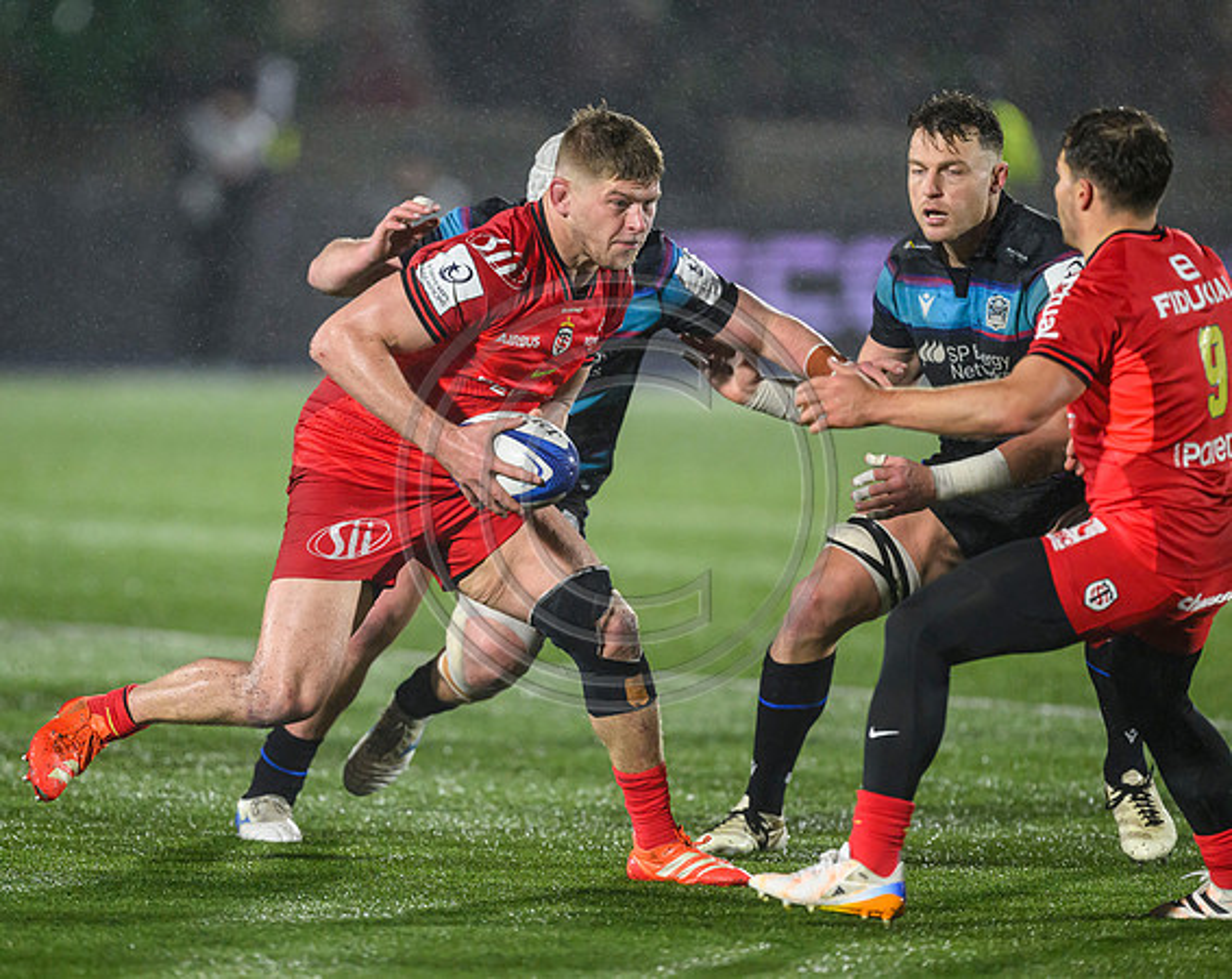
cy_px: 506
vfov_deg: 3.2
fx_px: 17409
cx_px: 448
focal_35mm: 479
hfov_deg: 4.1
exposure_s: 1/2000
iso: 4000
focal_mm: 400
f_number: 3.2
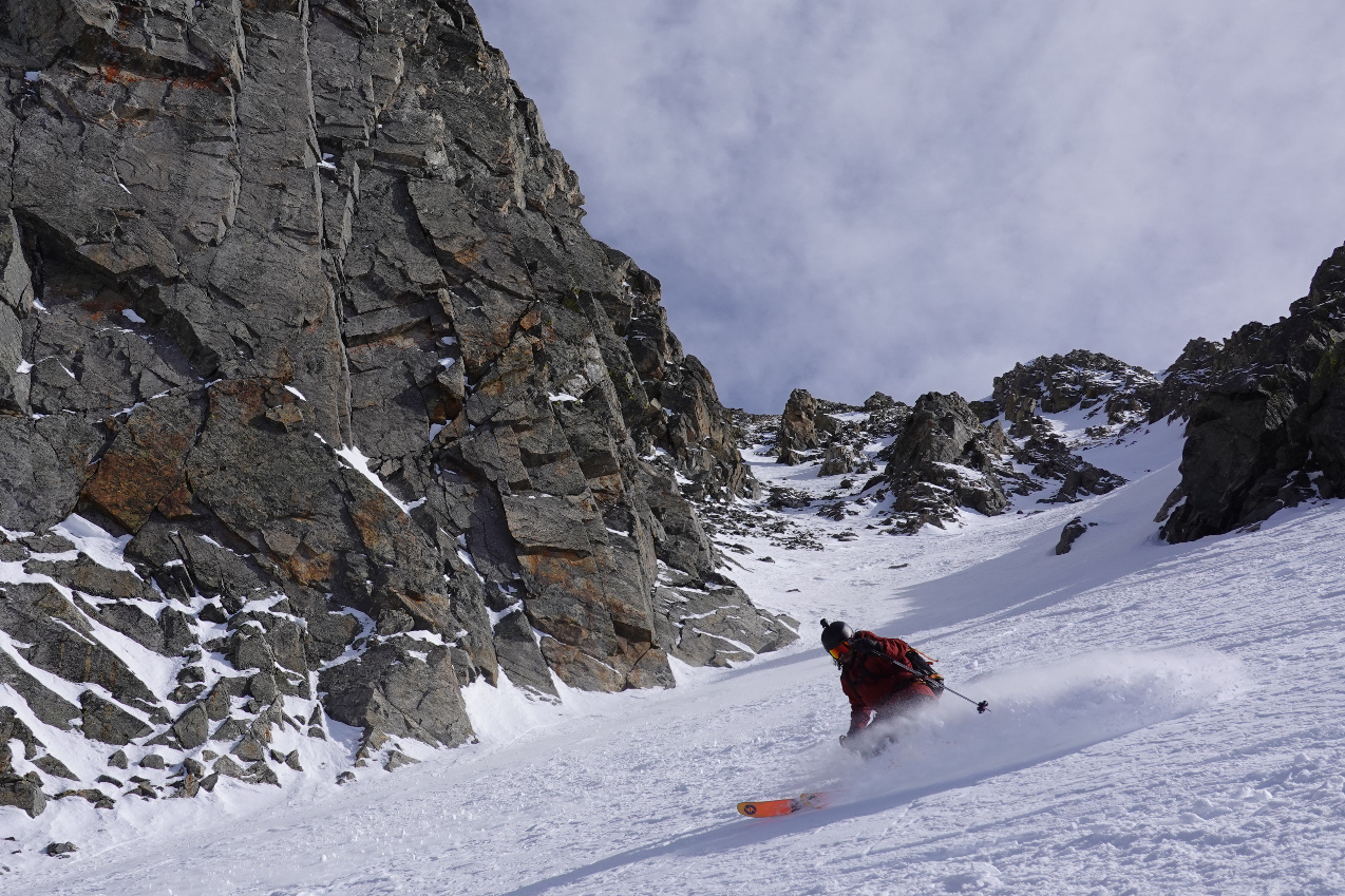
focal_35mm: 54
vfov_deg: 25.1
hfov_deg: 36.7
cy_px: 456
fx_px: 2017
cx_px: 507
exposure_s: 1/1000
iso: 100
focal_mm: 15.9
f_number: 5.6
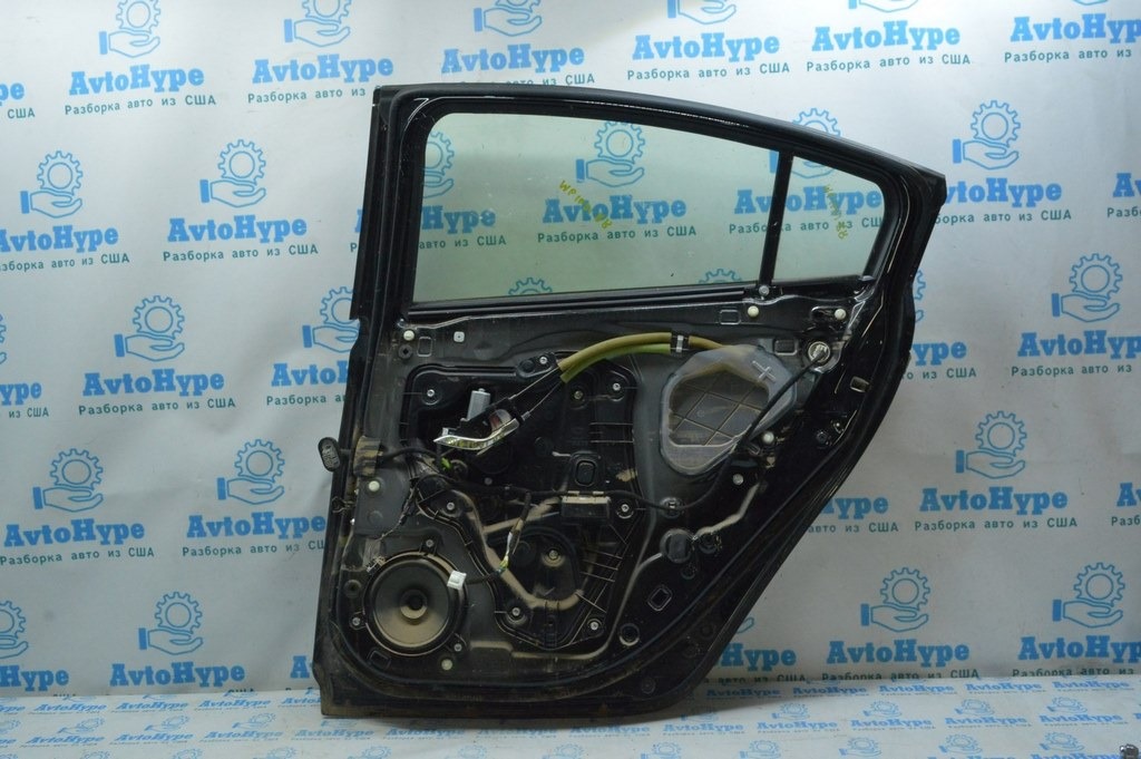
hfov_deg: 67.4
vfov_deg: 47.9
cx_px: 570
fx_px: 855
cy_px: 380
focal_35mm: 27
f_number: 16
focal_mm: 18
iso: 2800
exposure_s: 1/50
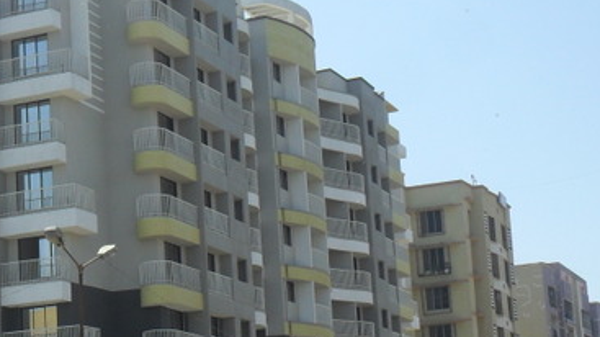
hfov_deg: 20.5
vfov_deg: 11.8
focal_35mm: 102
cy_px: 236
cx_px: 62
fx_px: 1622
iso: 100
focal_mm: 7.8
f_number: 4.5
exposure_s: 1/750
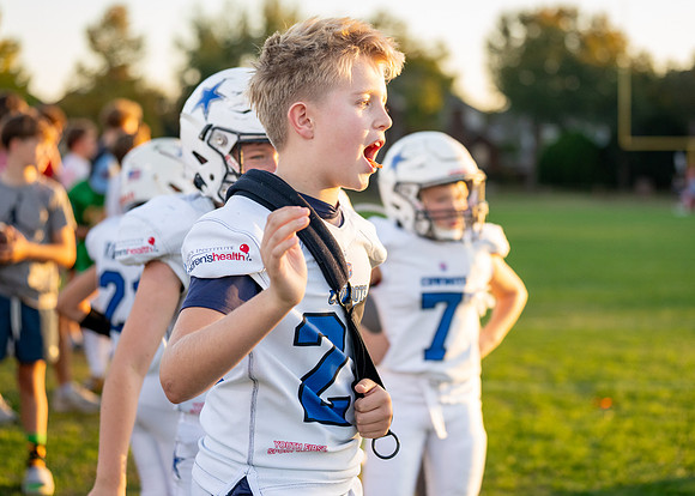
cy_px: 225
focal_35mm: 82
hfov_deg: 24.2
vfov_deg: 17.4
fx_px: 1622
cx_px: 351
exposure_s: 1/1600
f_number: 2.8
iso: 1000
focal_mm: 70
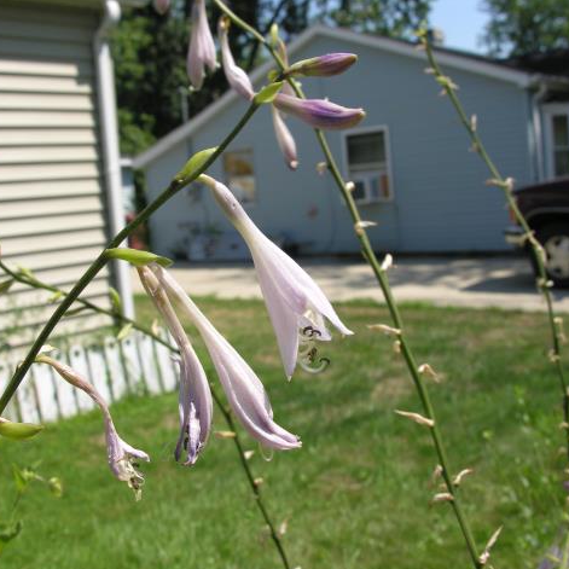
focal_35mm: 42
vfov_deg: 40.0
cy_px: 288
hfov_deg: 40.0
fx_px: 781
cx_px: 273
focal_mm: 8.9
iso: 50
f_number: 6.3
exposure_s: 1/189
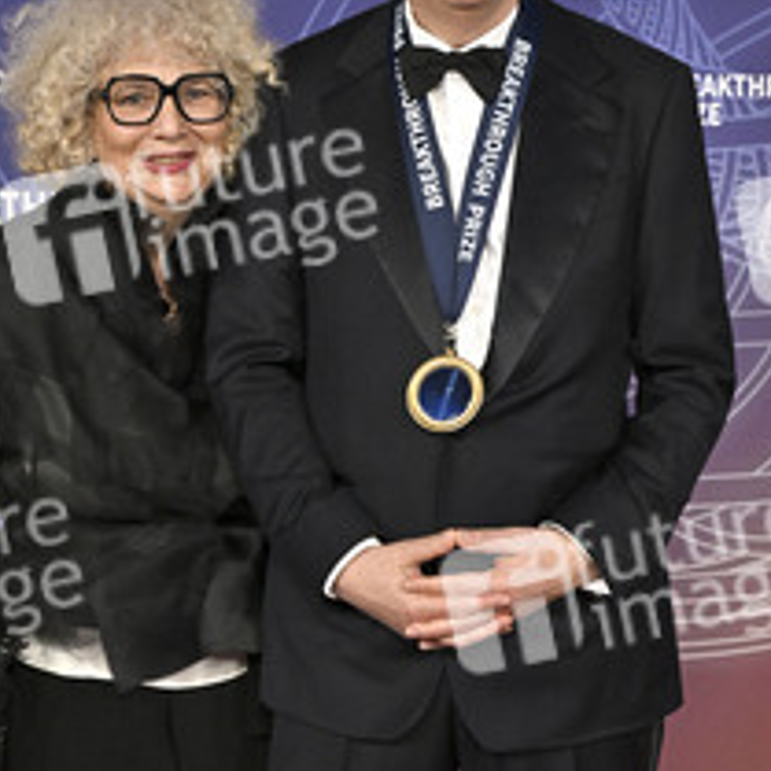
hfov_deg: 23.6
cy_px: 402
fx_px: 1840
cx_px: 295
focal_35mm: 73
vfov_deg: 23.7
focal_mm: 45
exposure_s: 1/320
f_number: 4.5
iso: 2000
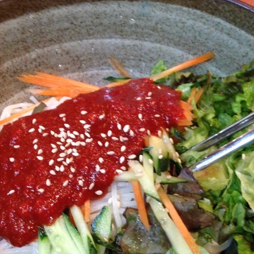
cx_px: 121
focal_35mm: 45
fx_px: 374
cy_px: 146
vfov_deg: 37.5
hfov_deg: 37.5
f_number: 2.4
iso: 500
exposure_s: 1/15
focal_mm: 4.12
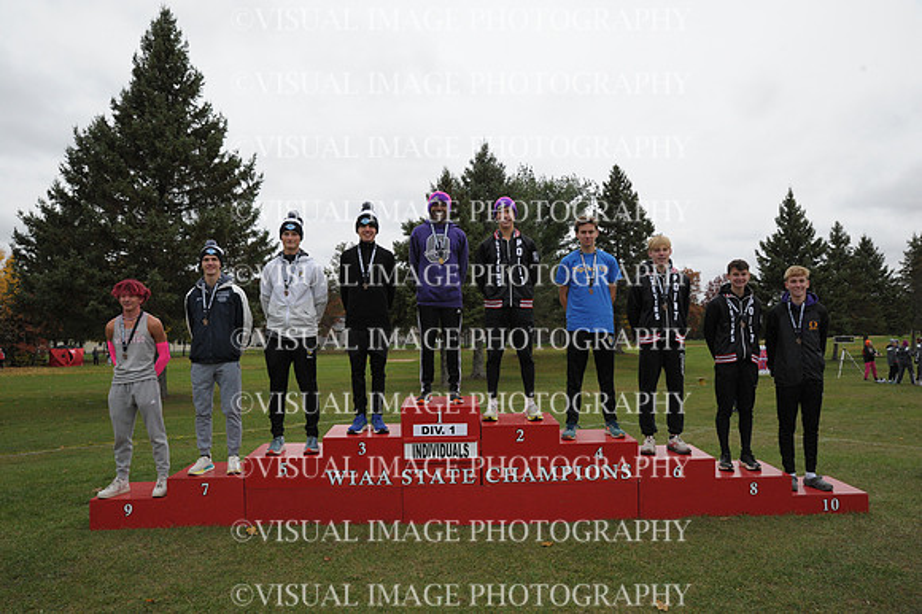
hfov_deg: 62.0
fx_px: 768
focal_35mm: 30
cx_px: 461
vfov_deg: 43.6
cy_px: 307
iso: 2500
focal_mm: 30
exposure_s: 1/800
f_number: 7.1
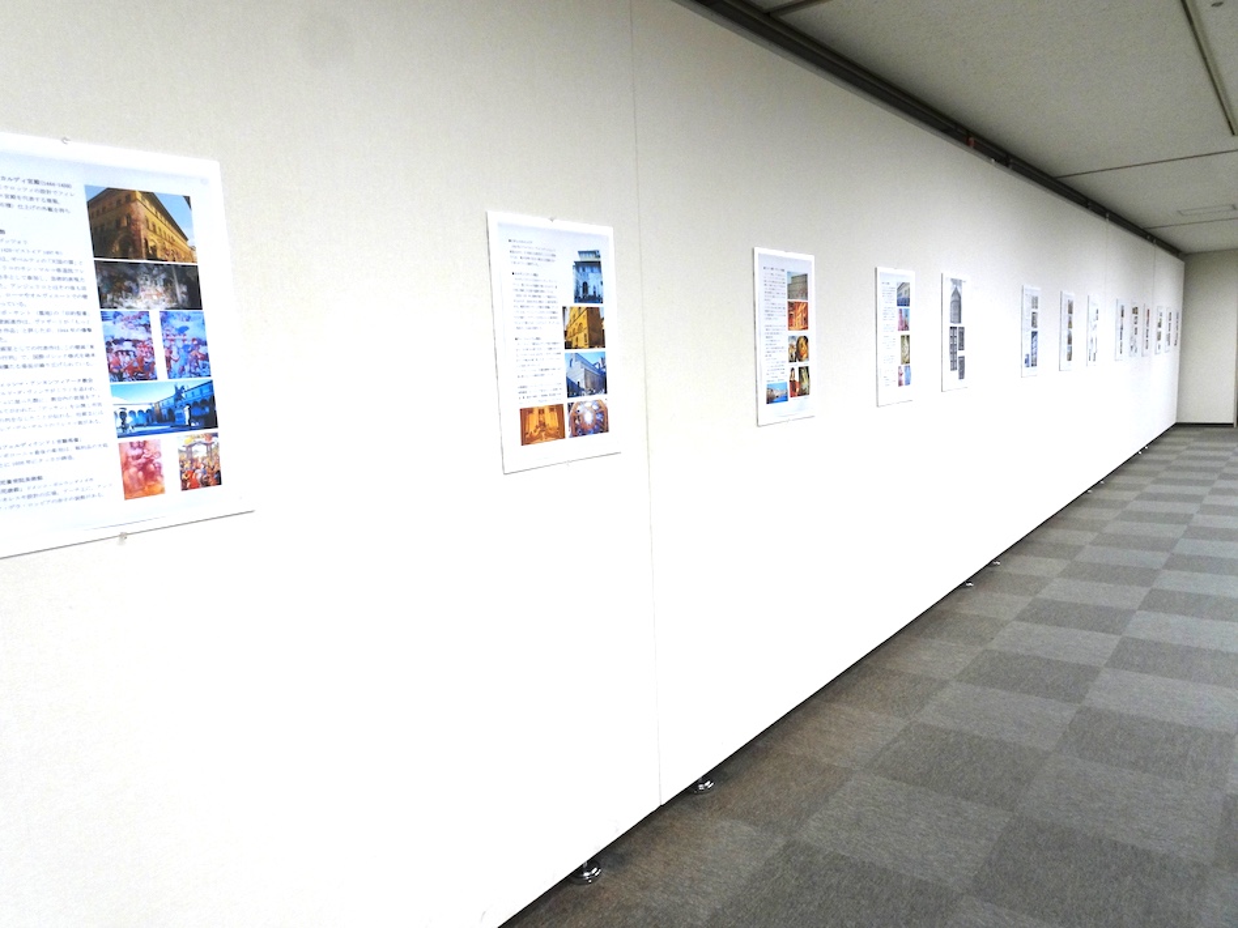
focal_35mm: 24
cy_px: 464
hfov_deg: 71.6
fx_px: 858
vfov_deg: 56.8
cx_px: 619
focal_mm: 4.1
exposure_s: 1/30
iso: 125
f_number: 3.5
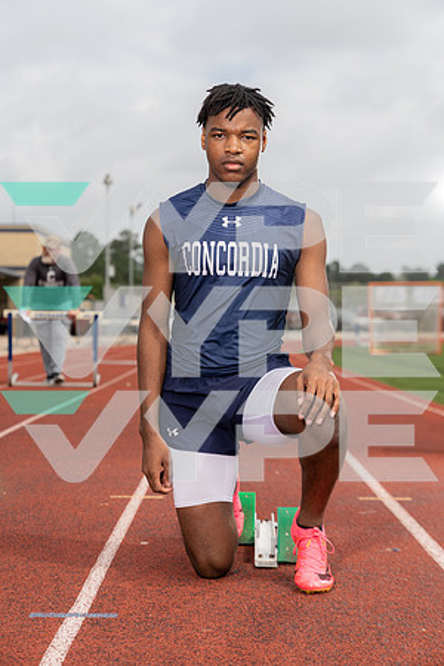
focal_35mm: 66
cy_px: 333
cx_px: 222
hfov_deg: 20.6
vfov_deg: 30.5
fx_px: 1221
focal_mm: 66
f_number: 4
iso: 250
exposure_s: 1/1600
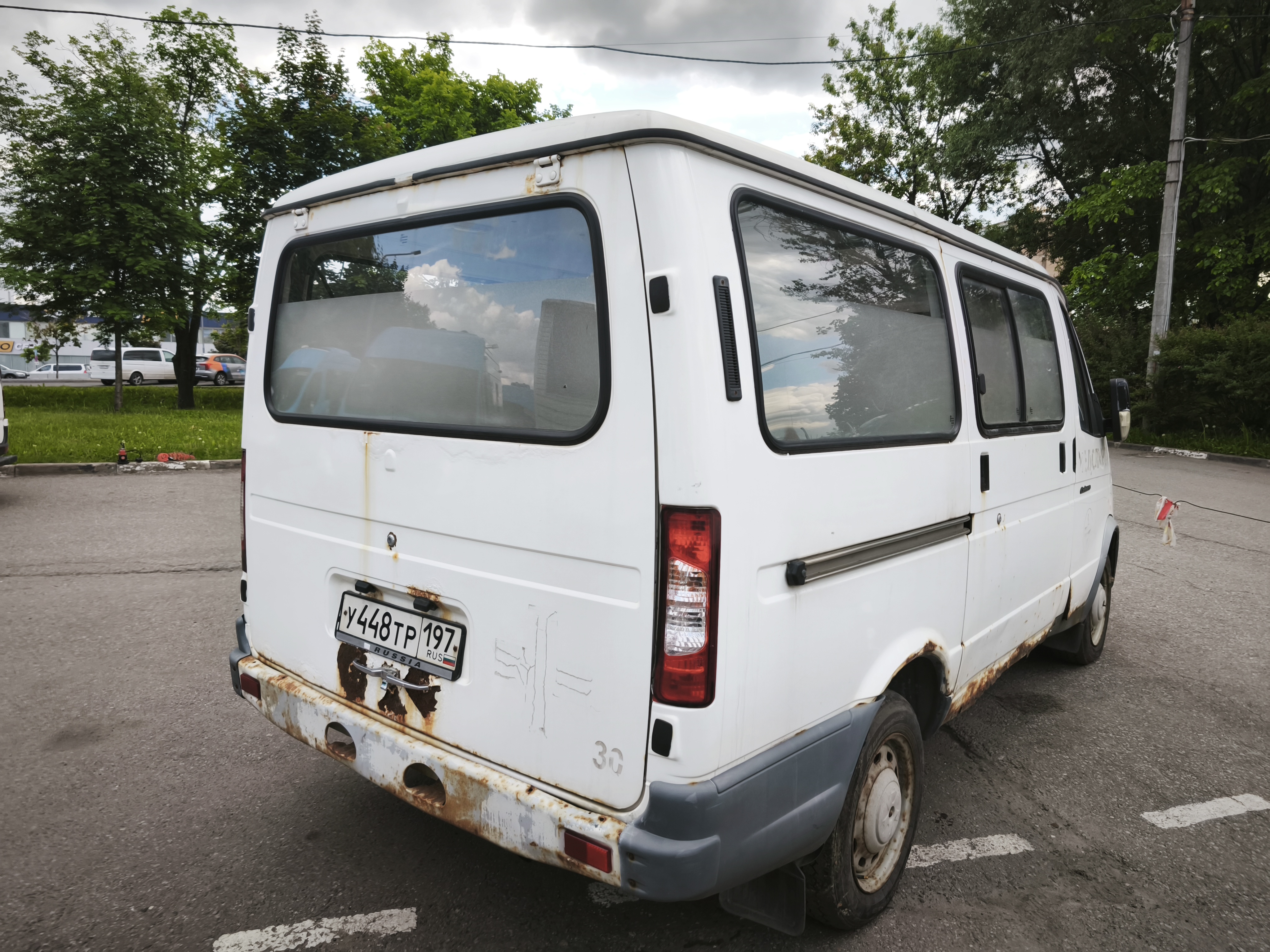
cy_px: 476
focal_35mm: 23
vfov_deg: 58.9
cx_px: 635
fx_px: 844
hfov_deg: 73.9
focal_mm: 5.35
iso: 80
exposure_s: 1/1037
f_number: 1.7
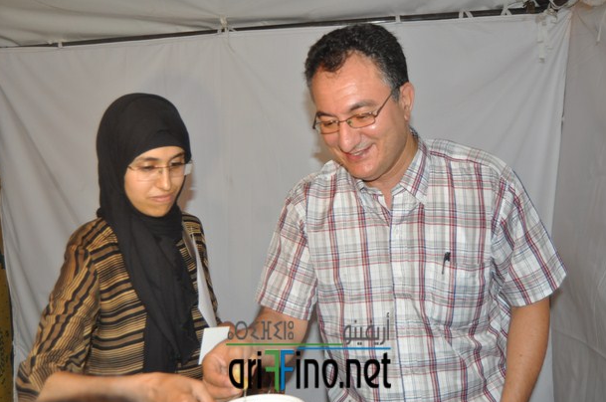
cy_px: 210
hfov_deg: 47.5
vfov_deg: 32.5
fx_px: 689
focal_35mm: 41
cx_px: 308
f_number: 4
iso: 800
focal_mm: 26
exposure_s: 1/60
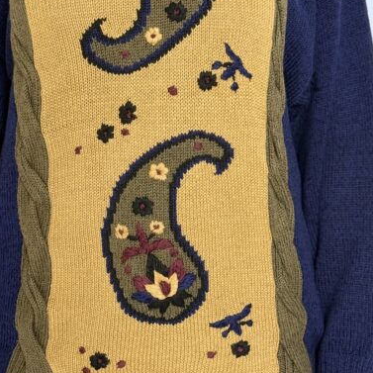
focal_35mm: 90
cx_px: 147
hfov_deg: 19.3
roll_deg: -0.1
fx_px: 1097
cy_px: 160
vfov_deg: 19.3
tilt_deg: -9.4
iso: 250
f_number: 1.78
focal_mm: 6.76
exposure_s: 1/57
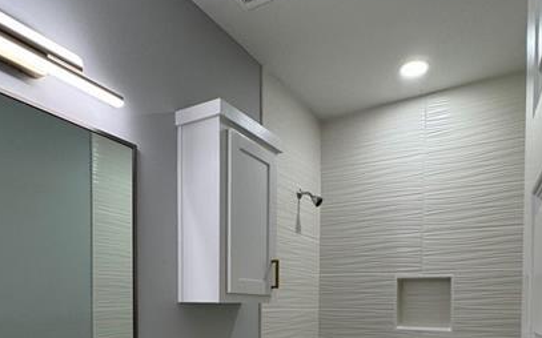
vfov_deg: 40.2
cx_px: 290
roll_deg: -0.3
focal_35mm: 28
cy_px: 321
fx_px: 413
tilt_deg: -5.2
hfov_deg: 66.4
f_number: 2.2
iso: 125
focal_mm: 2.22
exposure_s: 1/120
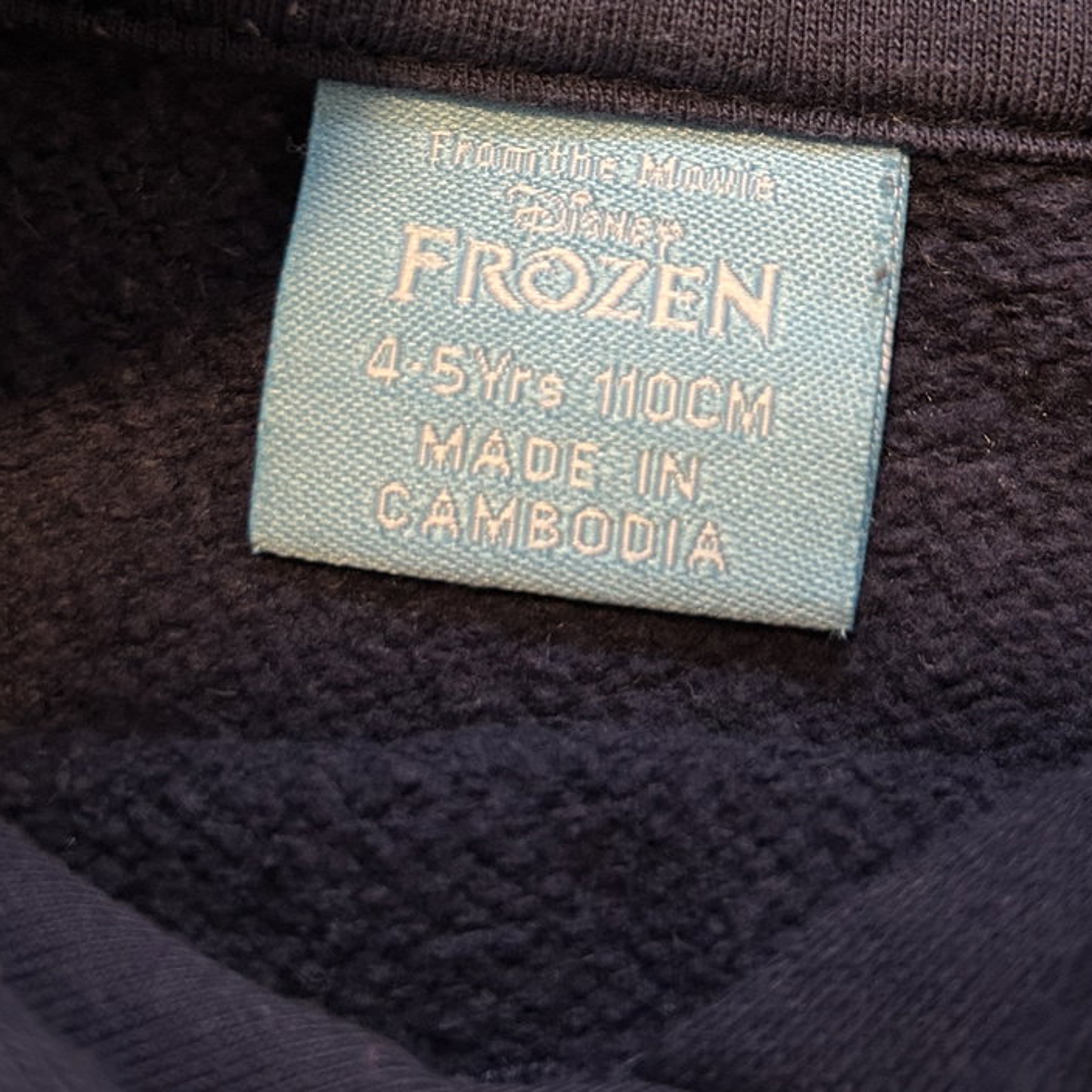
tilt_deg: -79.3
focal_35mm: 54
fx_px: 1927
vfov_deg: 30.5
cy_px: 153
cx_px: 638
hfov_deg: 31.6
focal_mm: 5.7
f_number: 1.5
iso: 200
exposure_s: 1/50
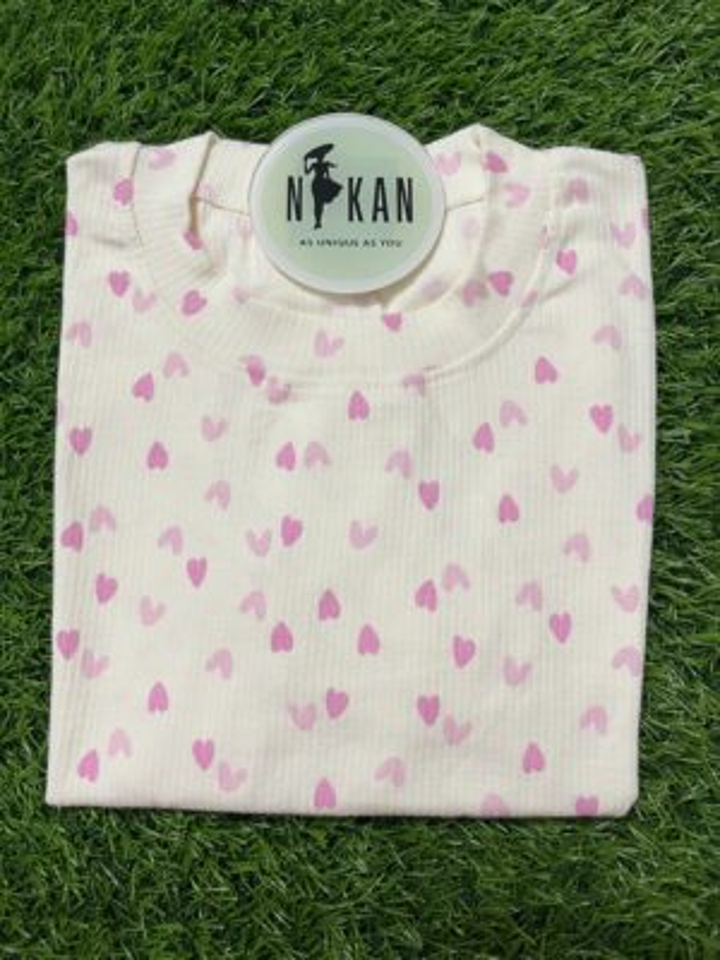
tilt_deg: -84.4
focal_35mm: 26
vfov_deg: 67.3
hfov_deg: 53.1
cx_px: 360
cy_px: 480
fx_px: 721
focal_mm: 5.1
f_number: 1.6
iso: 100
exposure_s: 1/50
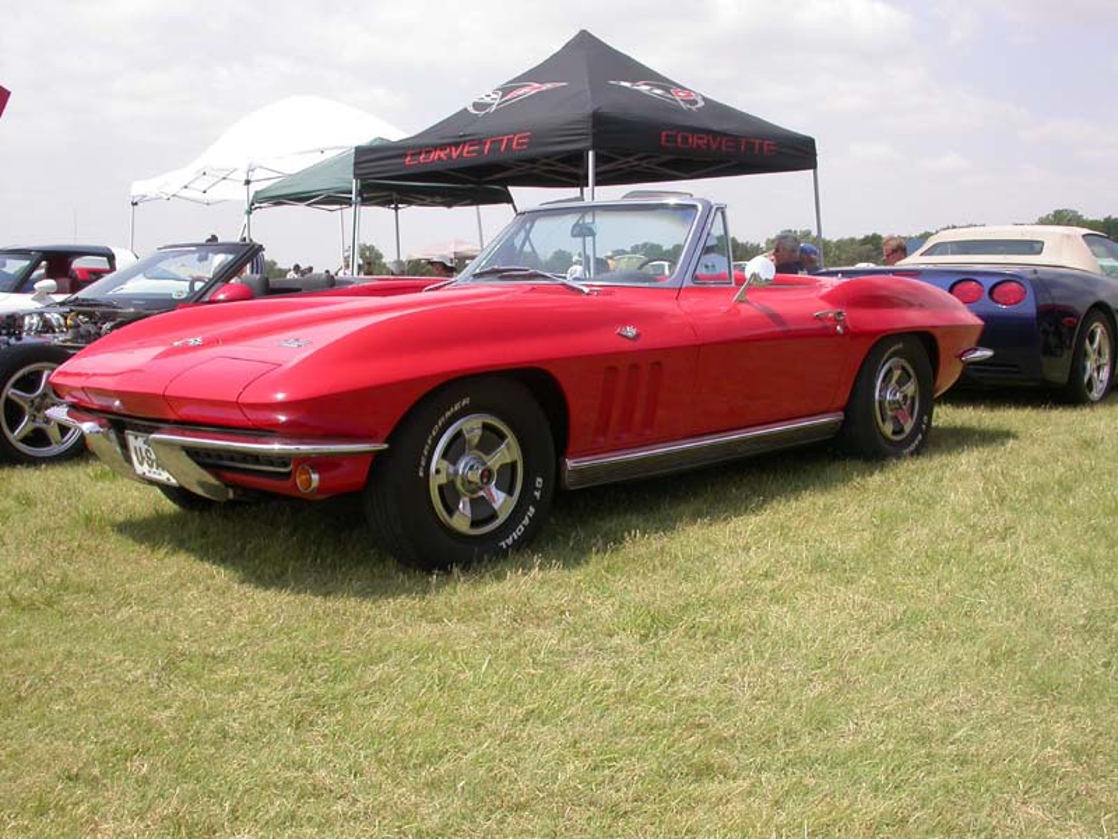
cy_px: 420
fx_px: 1227
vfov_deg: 37.7
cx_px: 559
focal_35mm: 38
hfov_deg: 49.0
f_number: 7.5
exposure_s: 1/254
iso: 100
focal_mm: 7.85
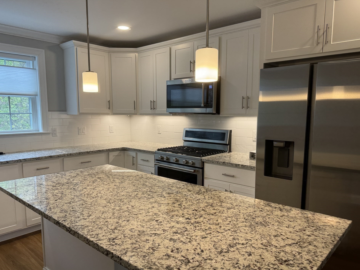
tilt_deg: -8.4
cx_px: 174
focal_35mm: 26
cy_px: 145
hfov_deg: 67.3
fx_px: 270
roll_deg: -0.1
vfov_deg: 53.0
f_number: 1.78
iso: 80
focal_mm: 6.76
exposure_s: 1/120
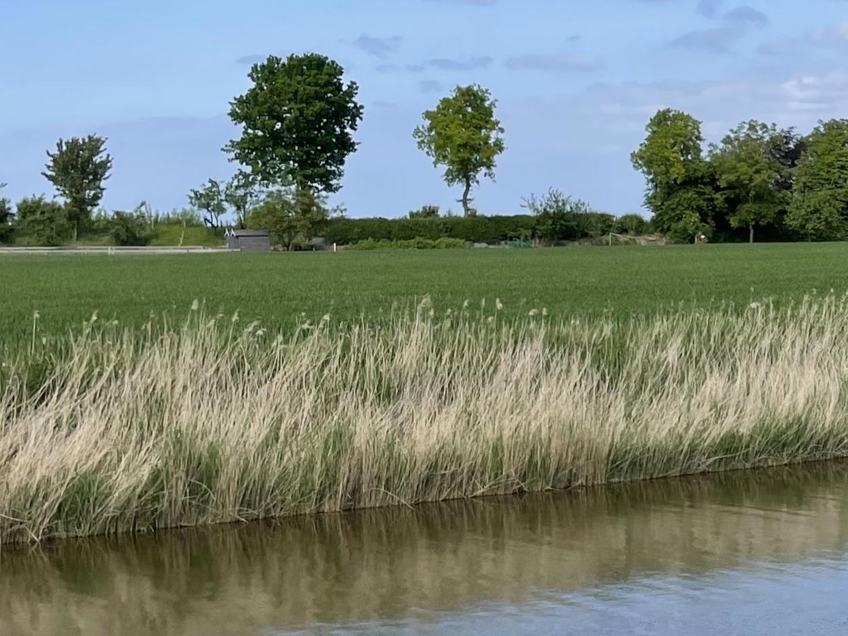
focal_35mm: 79
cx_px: 1183
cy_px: 247
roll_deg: -0.2
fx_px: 1935
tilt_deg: -1.7
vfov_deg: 18.6
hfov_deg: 21.6
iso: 32
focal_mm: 4.2
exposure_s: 1/3861
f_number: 1.6
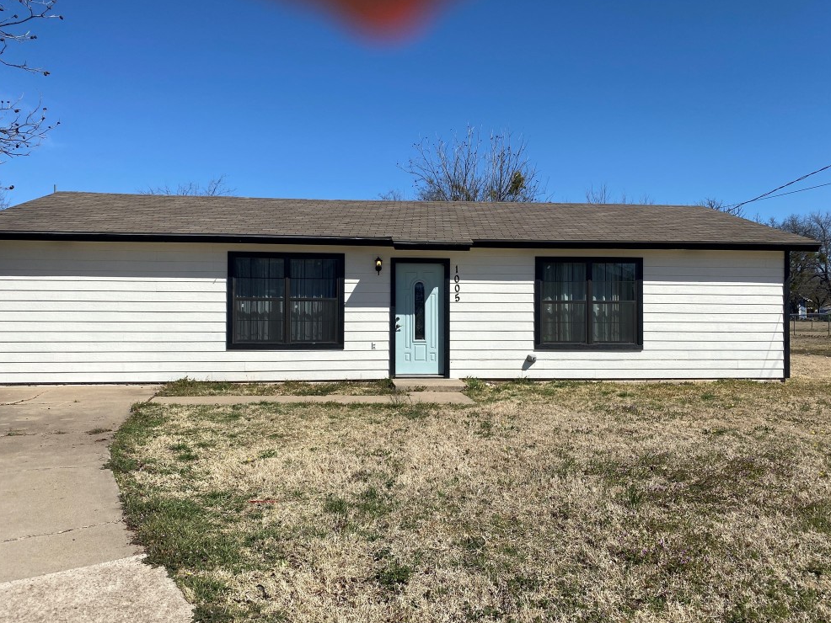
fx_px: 648
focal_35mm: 27
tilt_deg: -0.4
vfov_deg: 51.4
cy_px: 307
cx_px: 410
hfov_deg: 65.3
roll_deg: -0.6
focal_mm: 4.25
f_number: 1.8
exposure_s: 1/4608
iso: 32
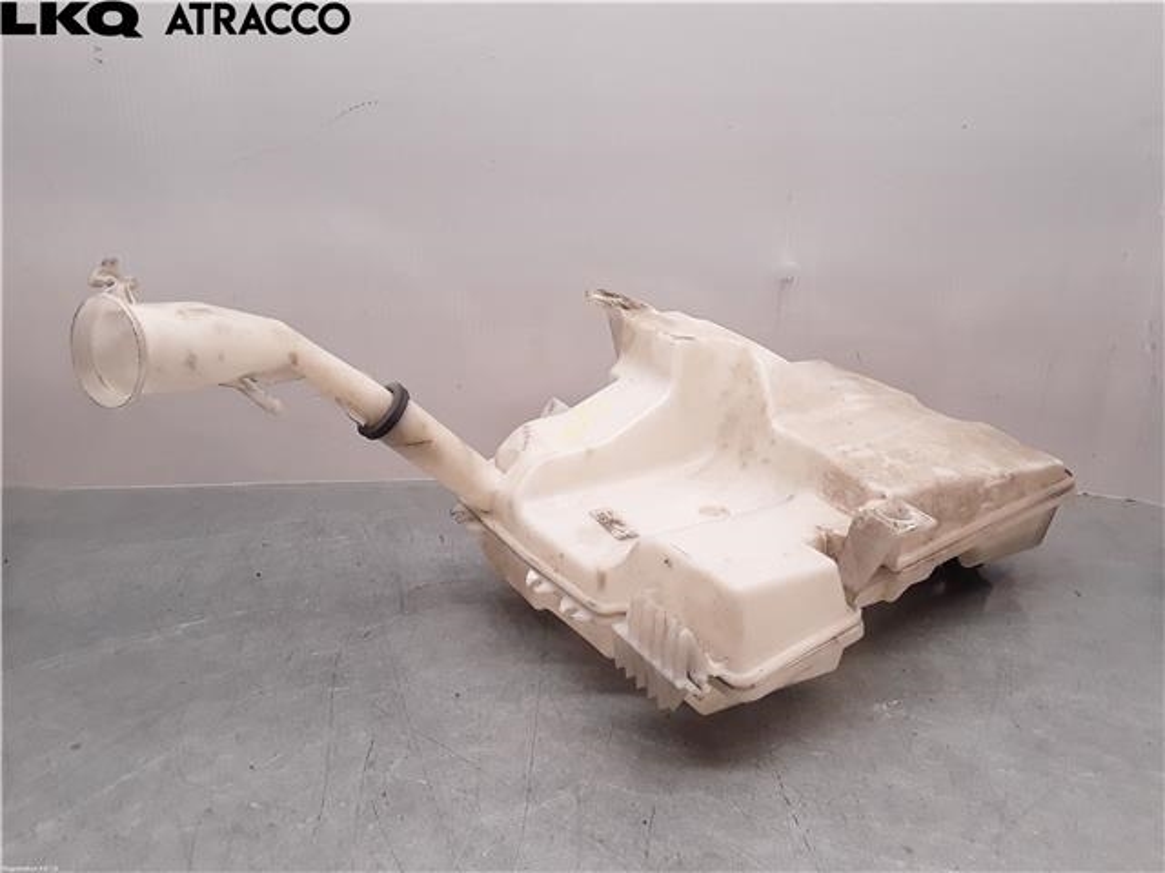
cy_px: 436
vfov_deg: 49.7
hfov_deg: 63.4
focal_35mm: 28
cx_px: 582
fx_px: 942
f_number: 1.9
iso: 100
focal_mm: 2.91
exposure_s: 1/161
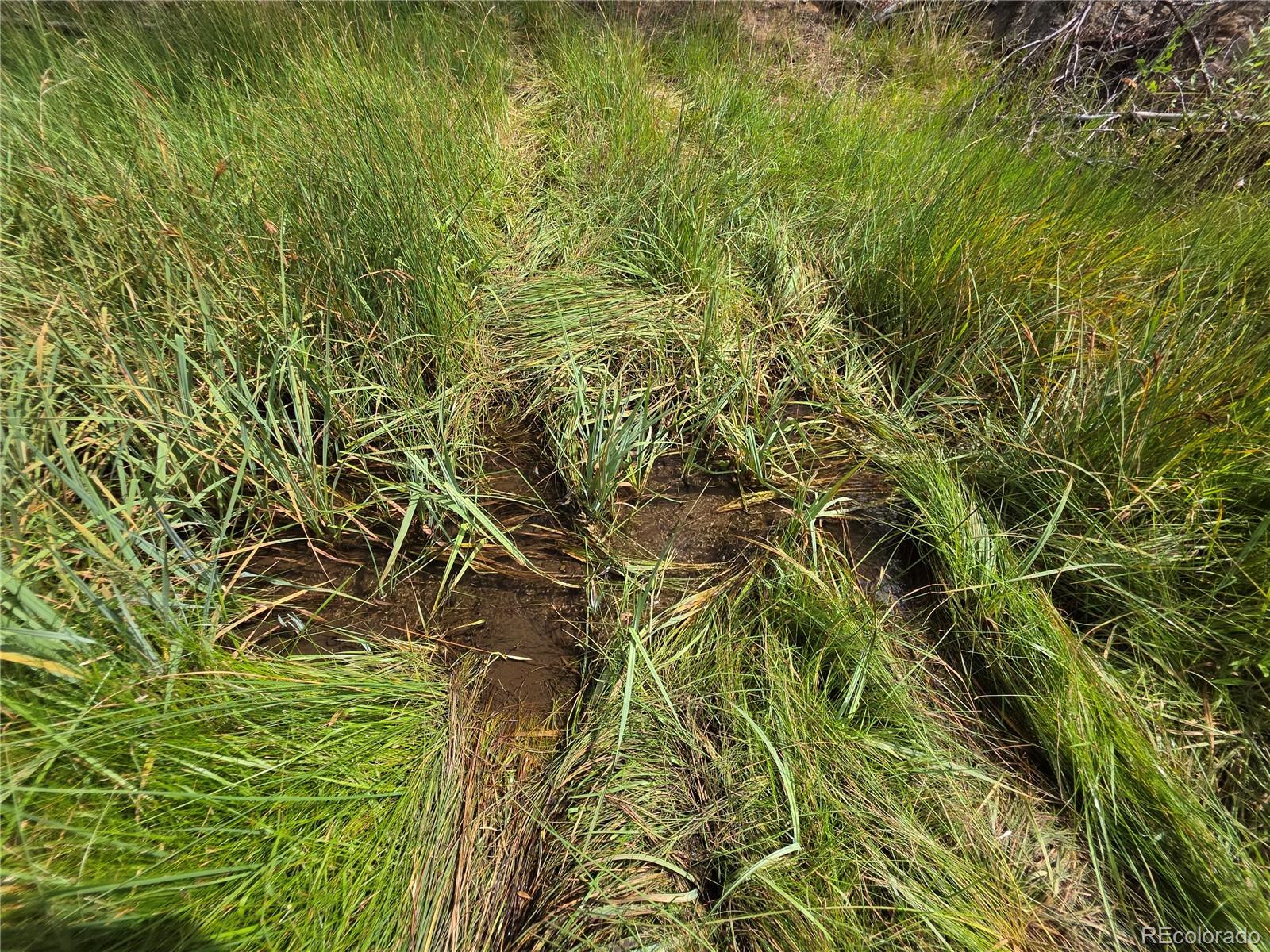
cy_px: 476
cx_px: 635
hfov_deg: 106.2
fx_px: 477
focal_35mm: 13
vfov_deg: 89.9
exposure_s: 1/912
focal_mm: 2.2
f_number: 1.9
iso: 40
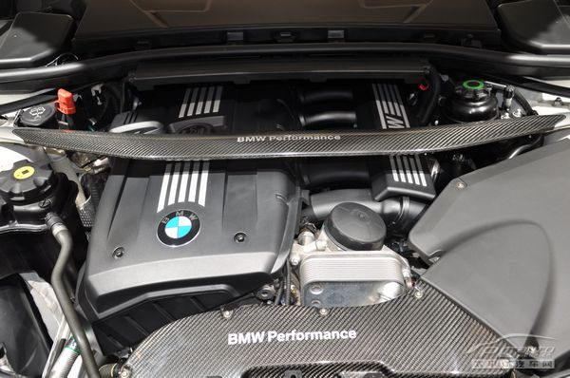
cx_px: 285
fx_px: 593
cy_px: 189
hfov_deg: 51.4
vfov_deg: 35.4
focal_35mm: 38
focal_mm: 25
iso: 320
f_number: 4
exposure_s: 1/100
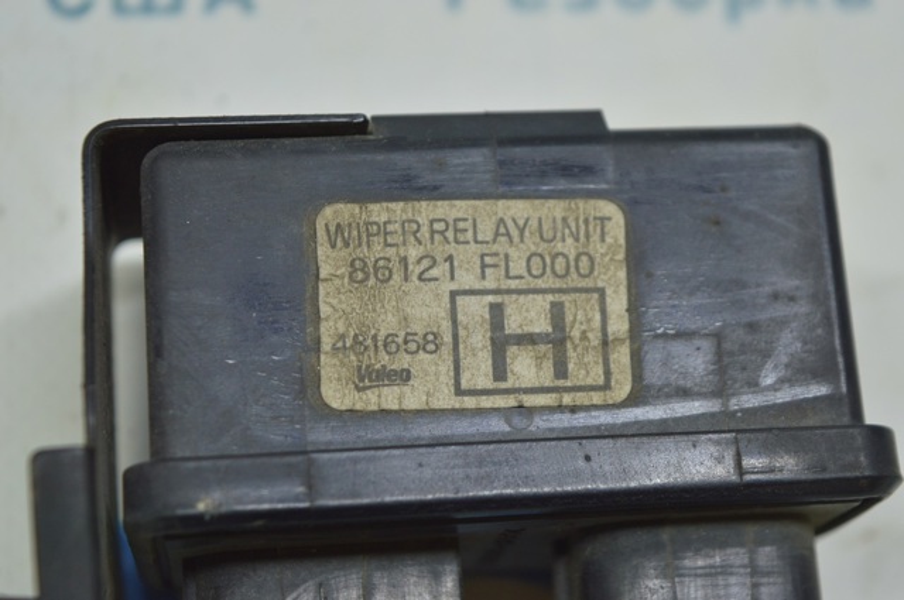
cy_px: 300
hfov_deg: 24.6
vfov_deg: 16.5
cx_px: 452
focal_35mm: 82
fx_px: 2069
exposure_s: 1/40
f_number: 5.6
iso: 400
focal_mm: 55
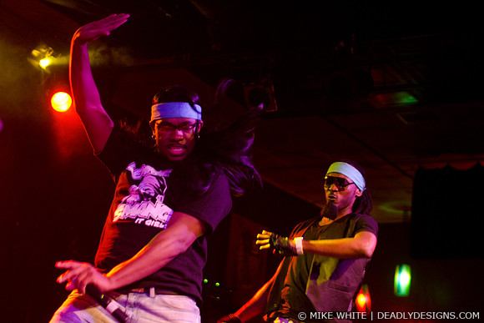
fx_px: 605
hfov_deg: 43.6
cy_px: 162
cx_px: 242
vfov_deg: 29.9
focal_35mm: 45
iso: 1250
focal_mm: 30
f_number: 1.4
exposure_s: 1/80
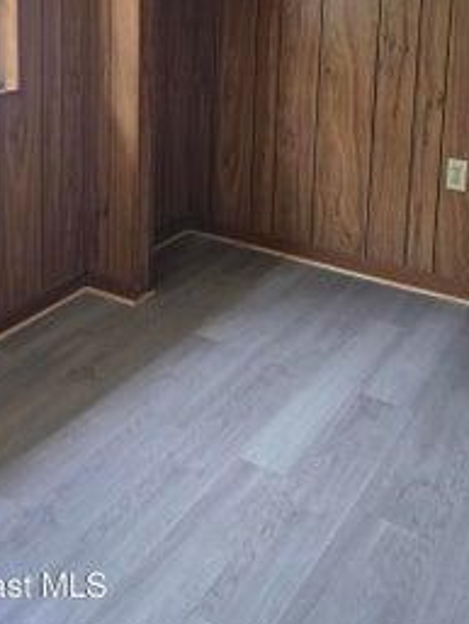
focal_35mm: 43
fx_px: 776
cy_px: 56
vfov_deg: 40.3
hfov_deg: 33.4
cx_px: 173
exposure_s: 1/180
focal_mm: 6.3
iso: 125
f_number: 1.7
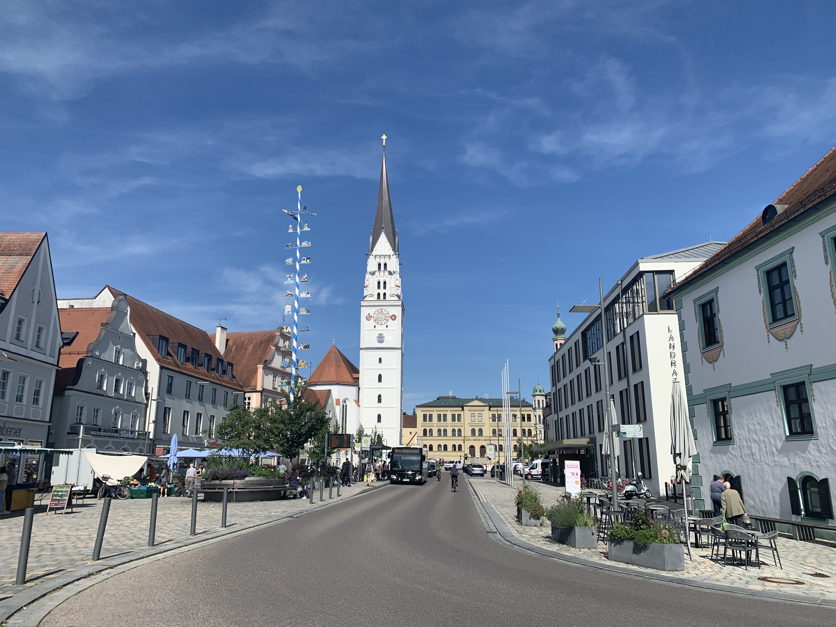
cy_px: 314
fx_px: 628
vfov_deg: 53.1
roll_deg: -0.8
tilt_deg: +14.3
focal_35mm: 26
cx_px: 418
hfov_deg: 67.3
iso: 25
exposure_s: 1/2915
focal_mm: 4.25
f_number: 1.8
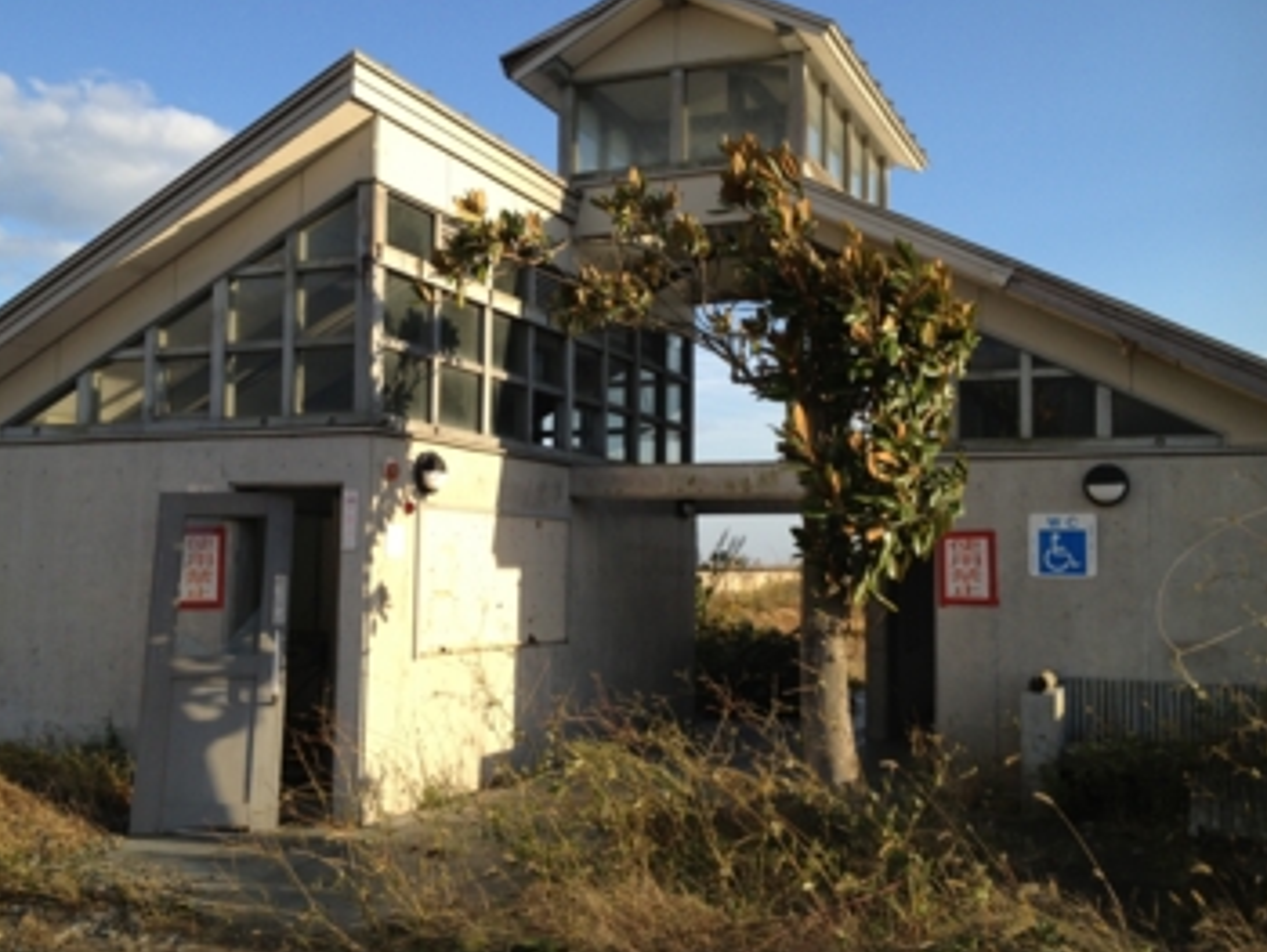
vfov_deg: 36.0
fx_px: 1465
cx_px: 608
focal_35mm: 40
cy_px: 481
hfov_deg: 46.8
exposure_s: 1/708
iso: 50
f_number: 2.4
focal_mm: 4.28
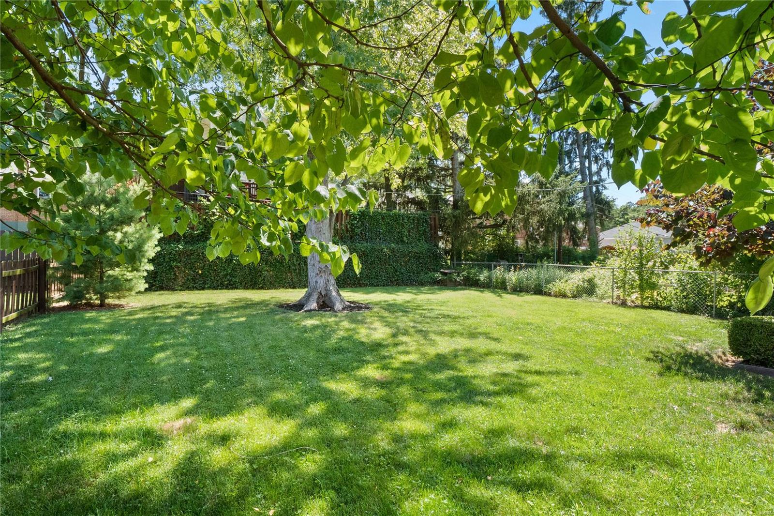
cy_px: 258
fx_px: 387
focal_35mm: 18
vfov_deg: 67.4
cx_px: 387
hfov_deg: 90.0
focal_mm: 9
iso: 400
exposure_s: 1/125
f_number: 8
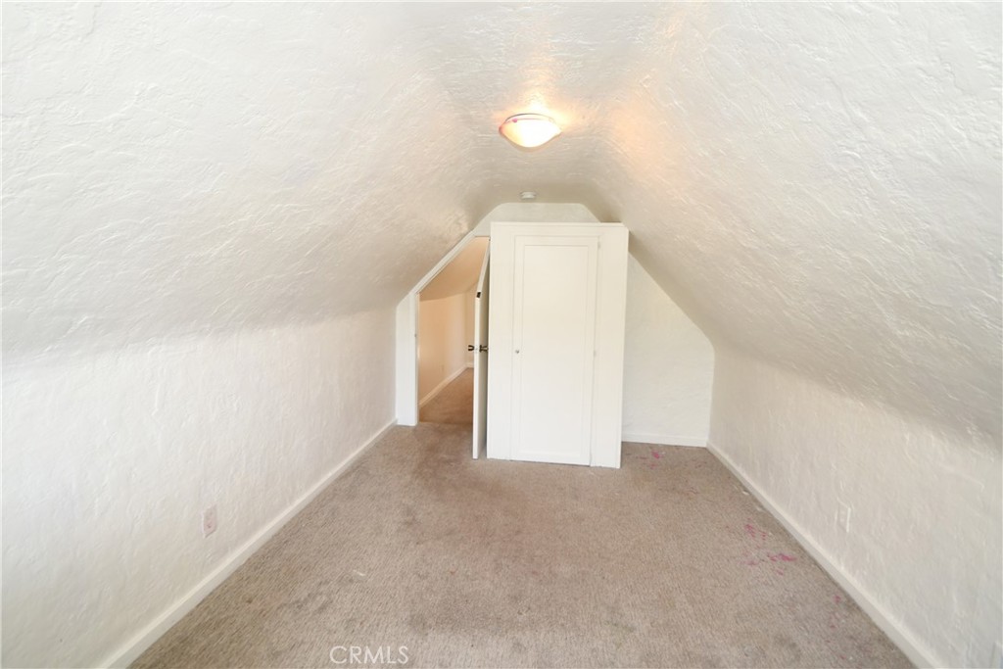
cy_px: 334
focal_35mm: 15
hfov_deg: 100.4
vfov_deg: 77.3
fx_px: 418
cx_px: 502
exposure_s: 1/60
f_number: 5.6
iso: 720
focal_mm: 10
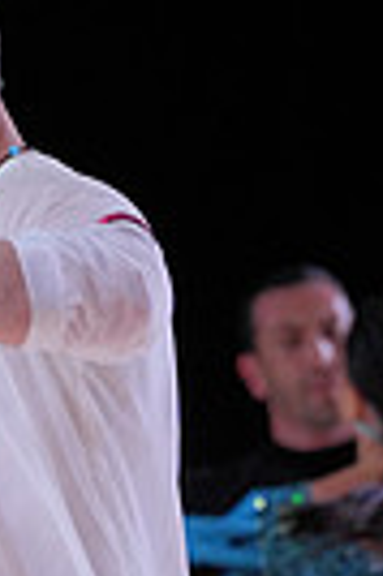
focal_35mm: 868
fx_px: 13887
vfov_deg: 2.4
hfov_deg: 1.6
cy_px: 868
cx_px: -230
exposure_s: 1/400
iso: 2000
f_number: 6.3
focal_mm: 200
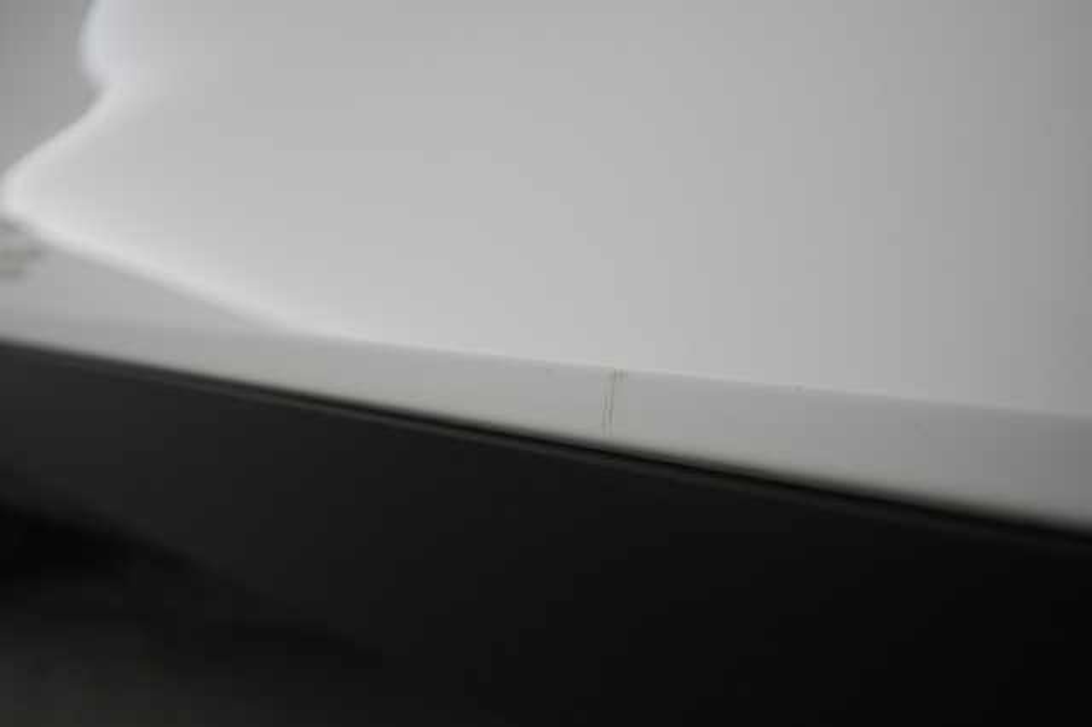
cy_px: 364
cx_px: 546
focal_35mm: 28
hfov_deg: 65.5
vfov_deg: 46.4
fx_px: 849
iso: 1250
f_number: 4.5
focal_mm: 28
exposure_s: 1/100
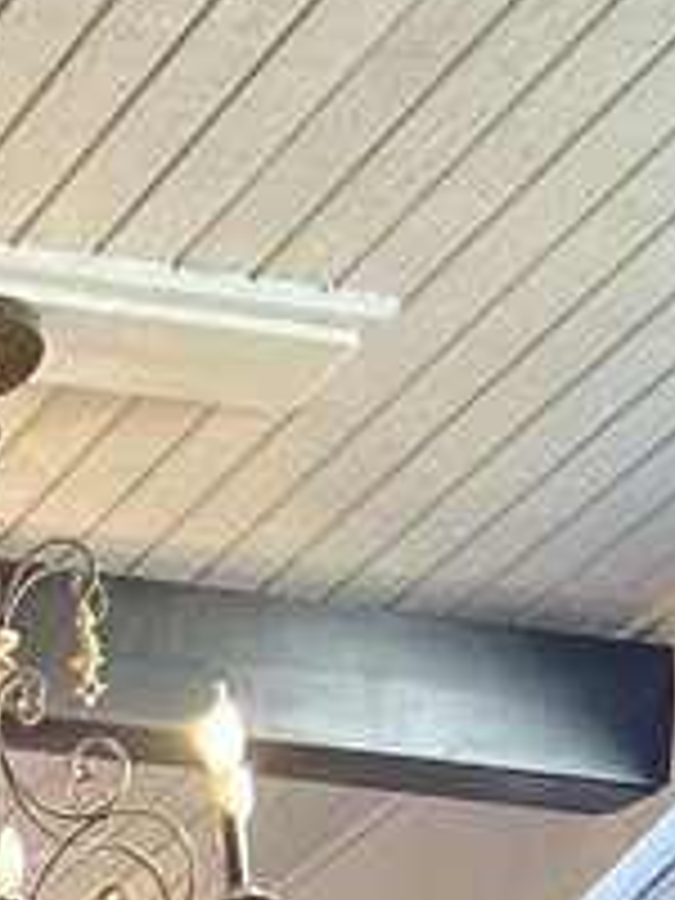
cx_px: -536
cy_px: 1804
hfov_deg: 10.5
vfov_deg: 12.9
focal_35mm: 133
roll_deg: +2.3
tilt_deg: +0.0
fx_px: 3458
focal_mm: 5.7
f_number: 1.5
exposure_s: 1/120
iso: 80
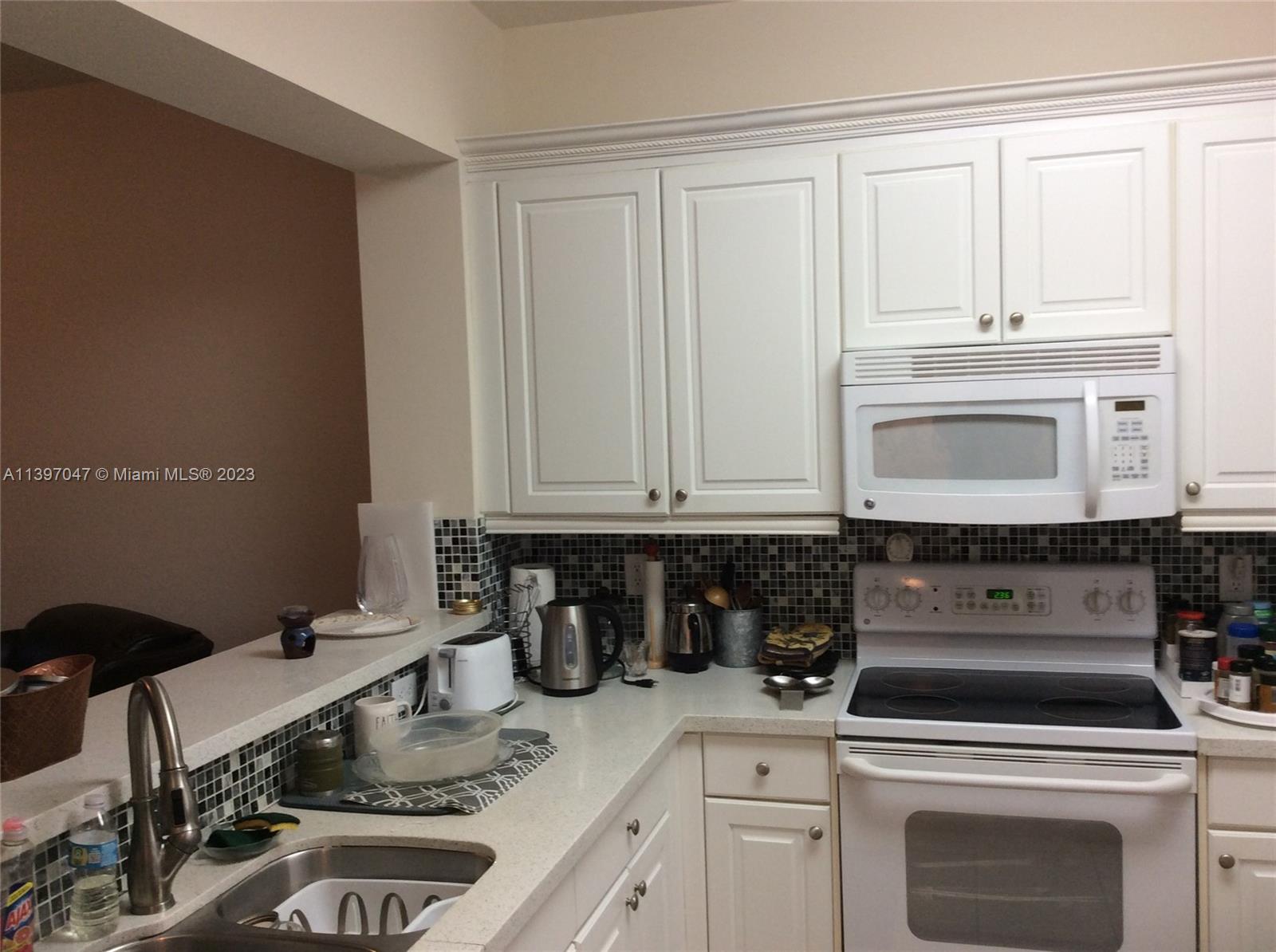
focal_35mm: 32
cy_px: 476
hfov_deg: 56.9
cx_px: 638
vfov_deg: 44.0
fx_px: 1177
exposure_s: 1/24
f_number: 2.4
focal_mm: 3.3
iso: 50
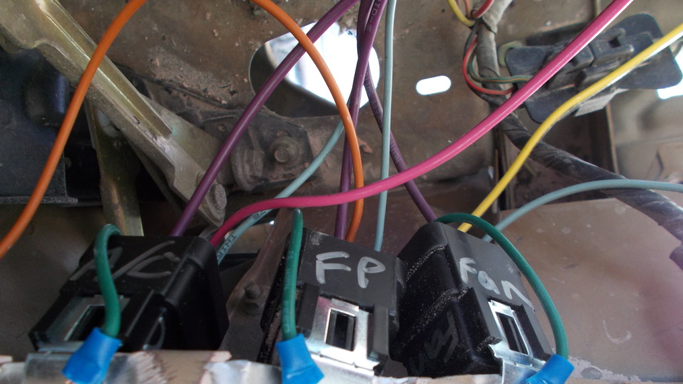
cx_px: 342
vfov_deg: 35.3
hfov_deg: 59.5
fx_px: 598
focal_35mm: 33
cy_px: 256
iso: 200
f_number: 3.4
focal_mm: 5.3
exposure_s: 1/13
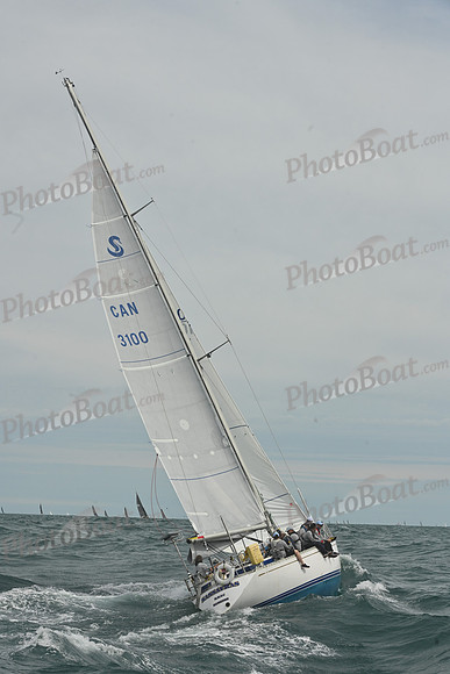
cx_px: 225
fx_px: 1312
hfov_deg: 19.5
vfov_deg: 28.8
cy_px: 337
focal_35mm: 70
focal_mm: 70
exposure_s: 1/1250
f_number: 13
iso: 320
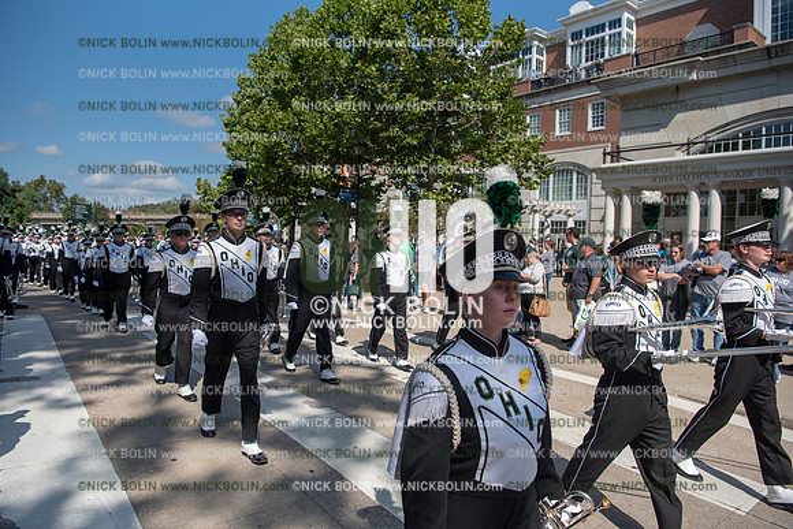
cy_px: 264
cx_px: 396
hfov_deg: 73.7
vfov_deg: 53.2
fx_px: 529
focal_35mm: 24
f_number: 5
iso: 400
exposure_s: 1/4000
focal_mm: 24
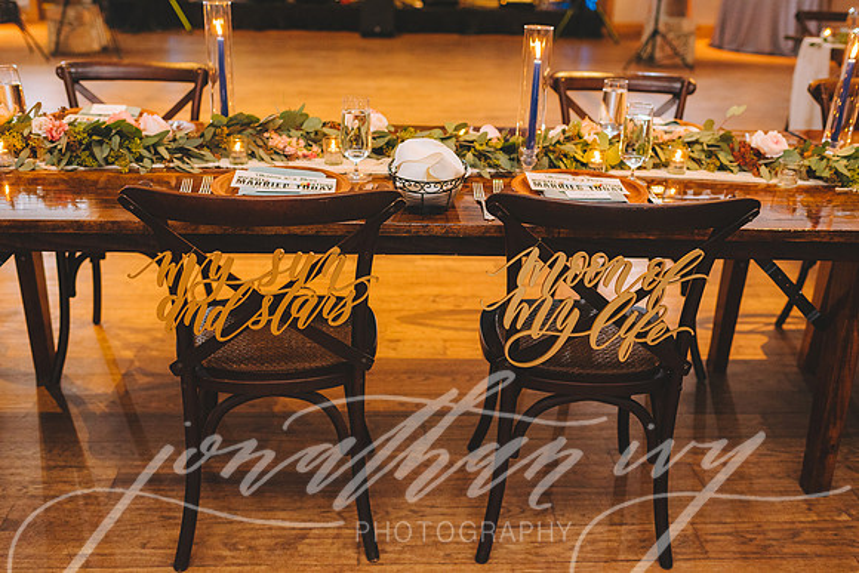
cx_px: 430
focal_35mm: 35
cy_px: 286
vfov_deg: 37.9
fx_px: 835
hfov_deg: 54.4
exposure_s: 1/200
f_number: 2.8
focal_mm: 35
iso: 1600
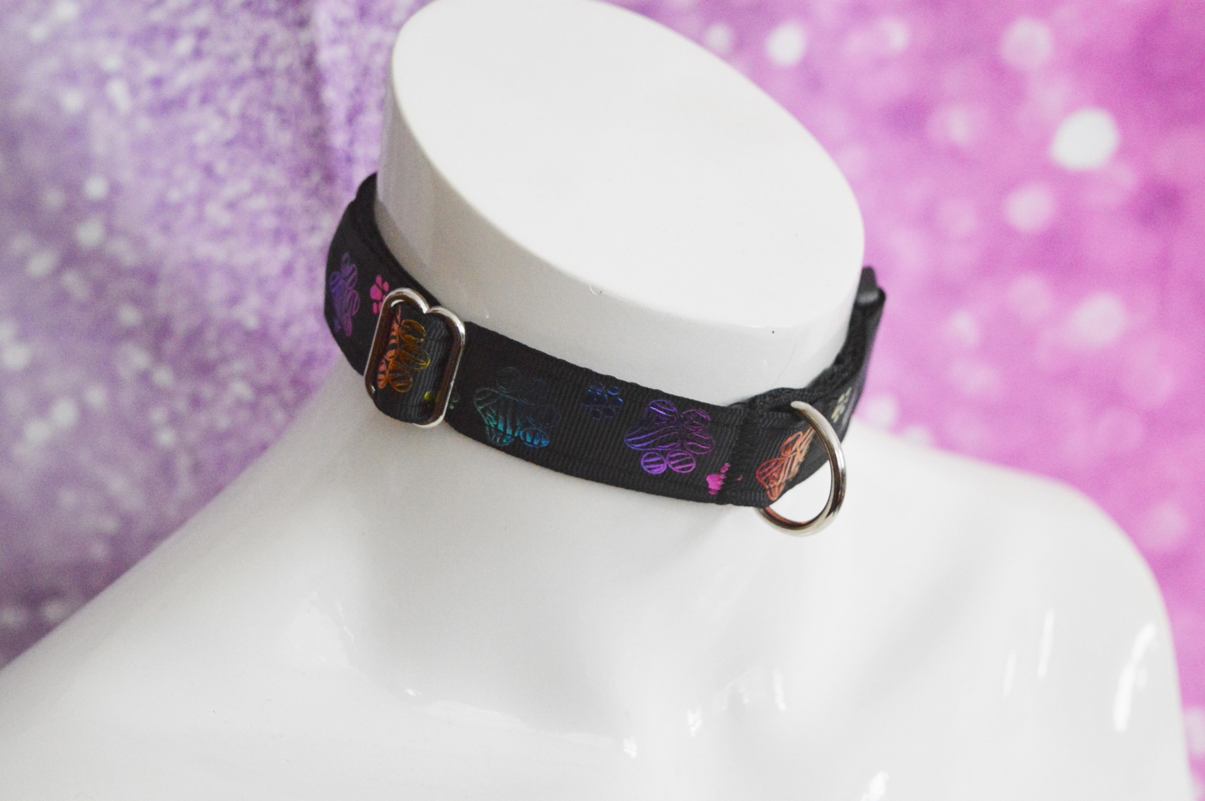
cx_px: 602
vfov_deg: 20.1
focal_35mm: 68
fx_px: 2257
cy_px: 400
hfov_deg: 29.9
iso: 3200
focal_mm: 45
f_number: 5
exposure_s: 1/80
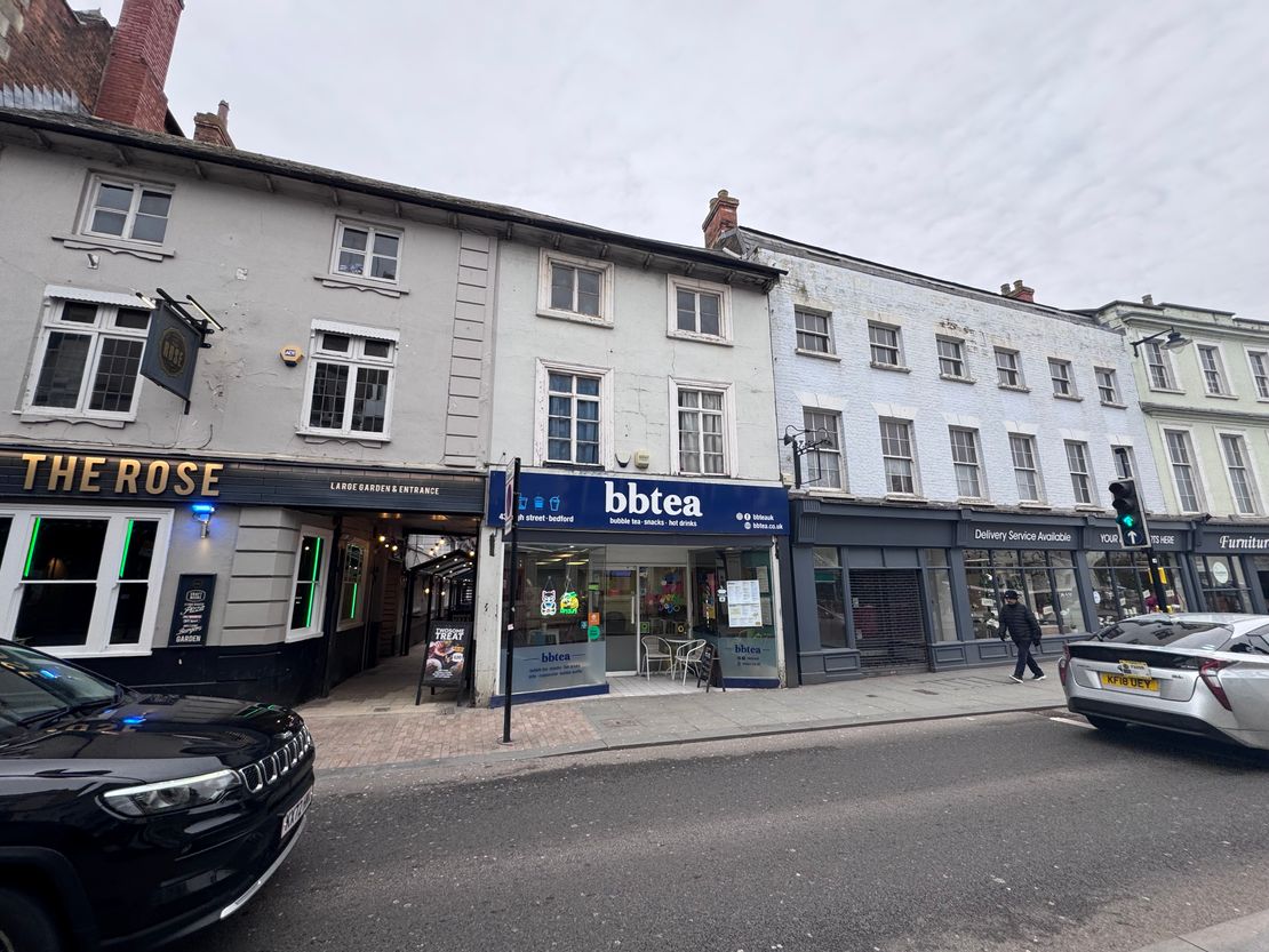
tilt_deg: +13.1
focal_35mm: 14
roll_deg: +1.7
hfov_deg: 102.1
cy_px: 476
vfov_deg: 85.7
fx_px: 513
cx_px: 634
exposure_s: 1/230
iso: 40
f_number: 2.2
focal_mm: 2.22
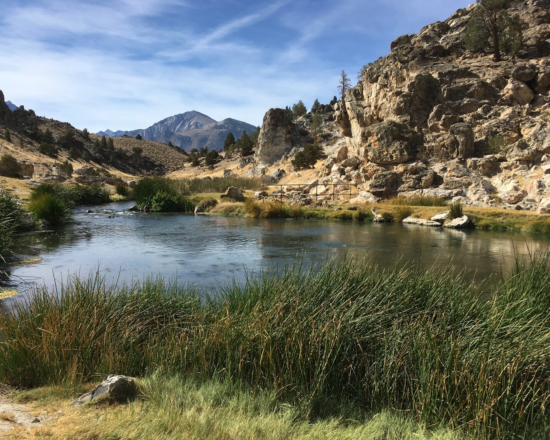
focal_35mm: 31
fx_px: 505
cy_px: 220
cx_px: 253
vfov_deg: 47.1
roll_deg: +0.3
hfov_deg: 57.1
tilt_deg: -4.3
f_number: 2.2
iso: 25
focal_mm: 4.15
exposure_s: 1/1789
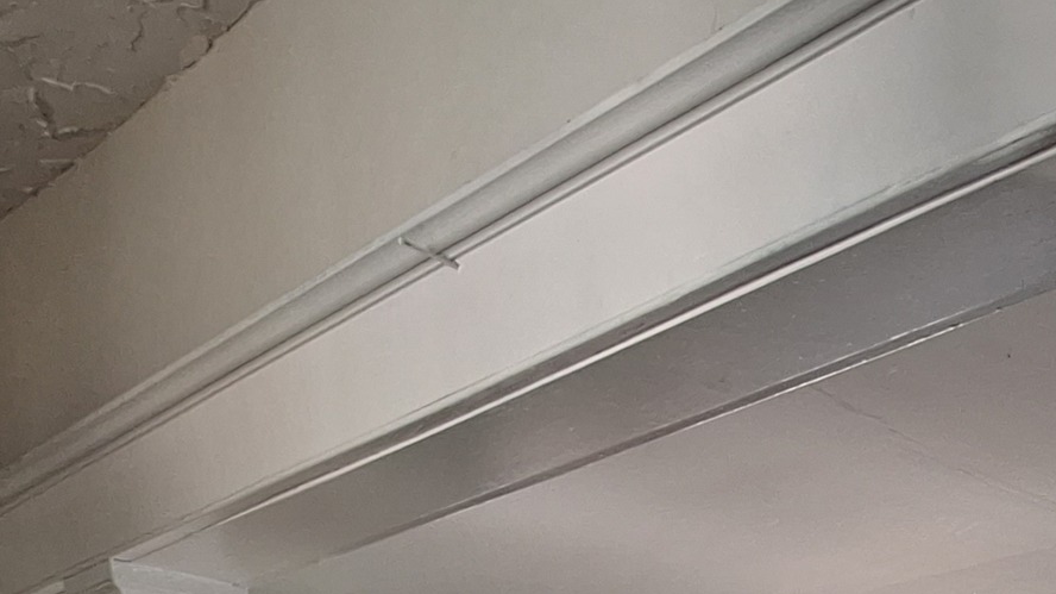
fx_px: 1372
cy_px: 1180
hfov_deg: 34.9
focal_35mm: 49
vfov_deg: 17.6
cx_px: 1218
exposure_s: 1/40
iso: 64
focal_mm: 1.74
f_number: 2.2
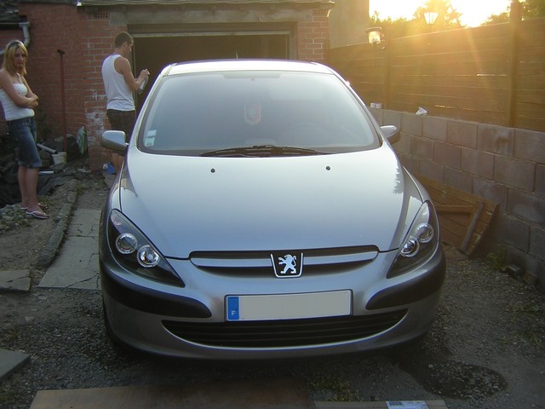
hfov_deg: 51.4
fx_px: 567
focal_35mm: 36
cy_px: 204
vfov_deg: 39.7
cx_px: 272
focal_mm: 4.7
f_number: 2.6
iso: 100
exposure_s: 1/231
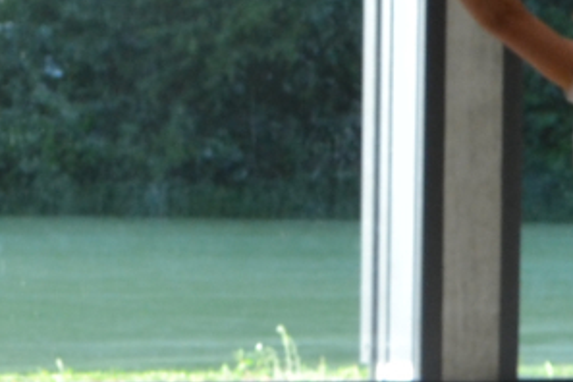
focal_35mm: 414
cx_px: -1040
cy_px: 443
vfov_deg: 3.3
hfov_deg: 4.8
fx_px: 6589
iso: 400
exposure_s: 1/125
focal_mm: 40
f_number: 5.6
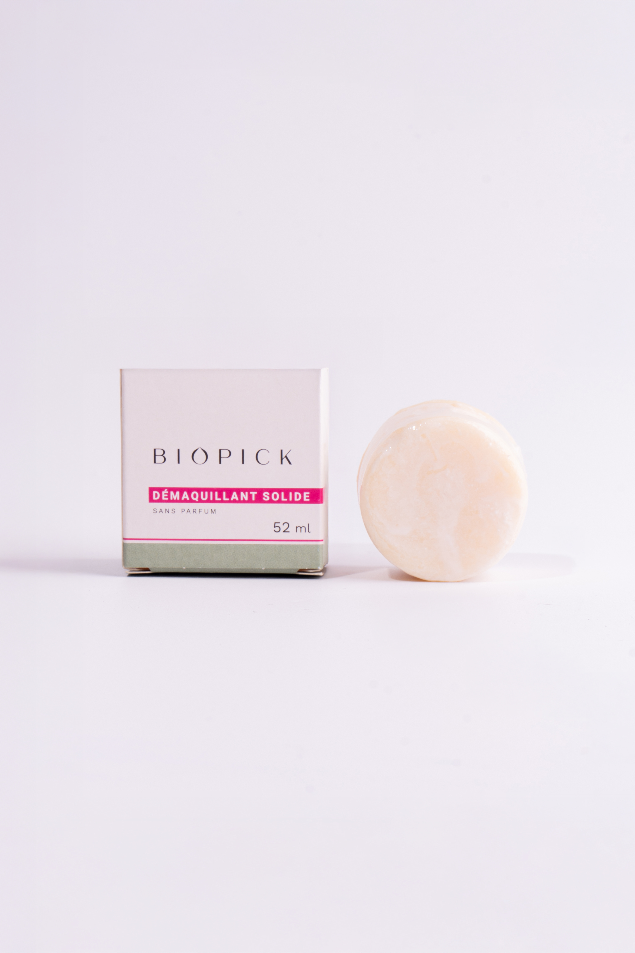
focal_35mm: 106
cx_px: 318
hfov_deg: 12.9
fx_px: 2804
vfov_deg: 19.3
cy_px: 476
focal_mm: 71
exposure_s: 1/50
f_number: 14
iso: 125
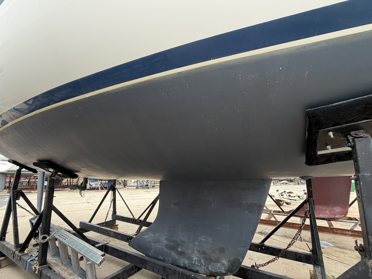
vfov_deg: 77.7
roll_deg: +0.4
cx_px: 184
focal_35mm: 16
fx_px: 172
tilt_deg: +8.2
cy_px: 158
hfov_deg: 94.5
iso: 200
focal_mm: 2.22
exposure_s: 1/121
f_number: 2.2
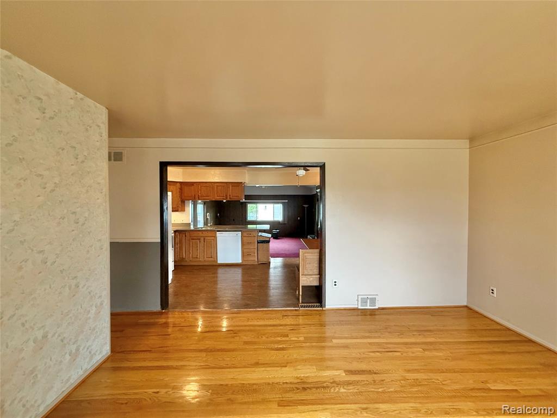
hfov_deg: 102.1
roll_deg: +0.0
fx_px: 225
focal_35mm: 14
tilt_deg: -0.3
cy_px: 209
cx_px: 278
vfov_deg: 85.7
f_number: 2.2
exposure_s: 1/120
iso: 400
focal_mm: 2.22
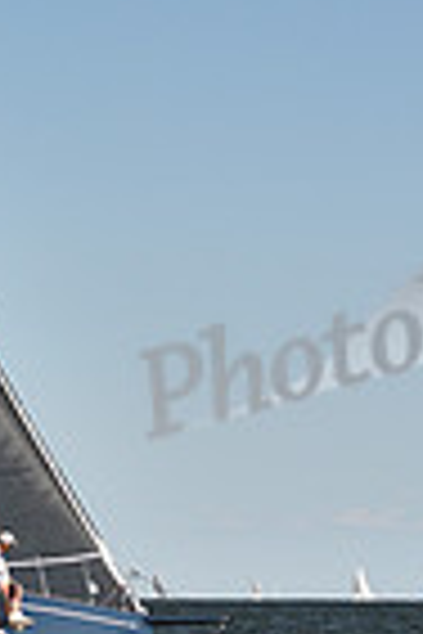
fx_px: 5640
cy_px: 153
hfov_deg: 4.3
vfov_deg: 6.4
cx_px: -92
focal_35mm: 320
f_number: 4
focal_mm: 78
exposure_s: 1/800
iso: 250
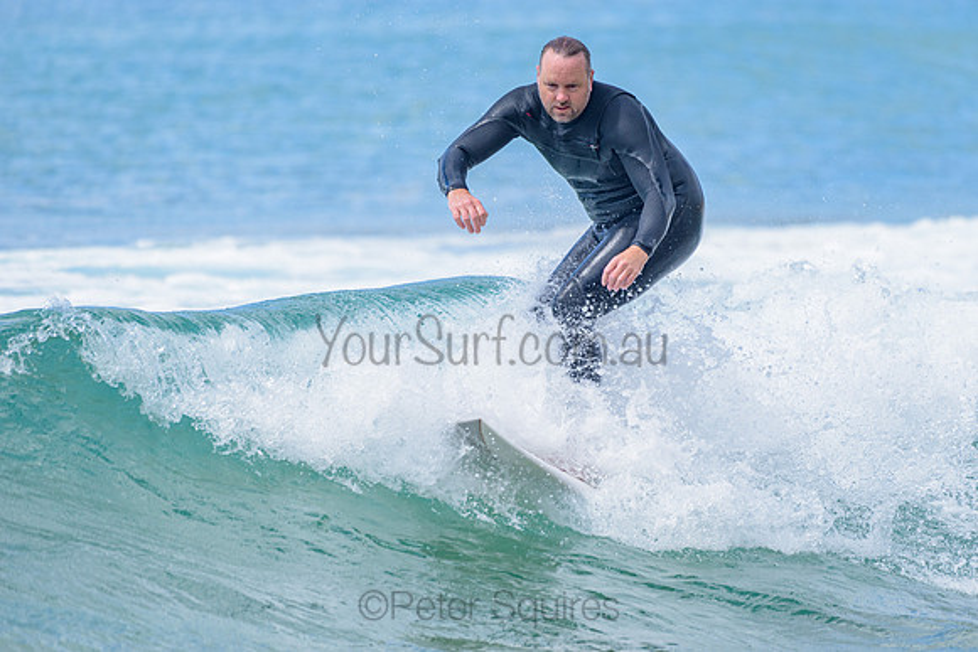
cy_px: 323
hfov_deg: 3.4
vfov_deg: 2.2
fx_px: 16665
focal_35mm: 613
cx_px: 595
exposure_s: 1/2000
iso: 400
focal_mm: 500
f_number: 5.6
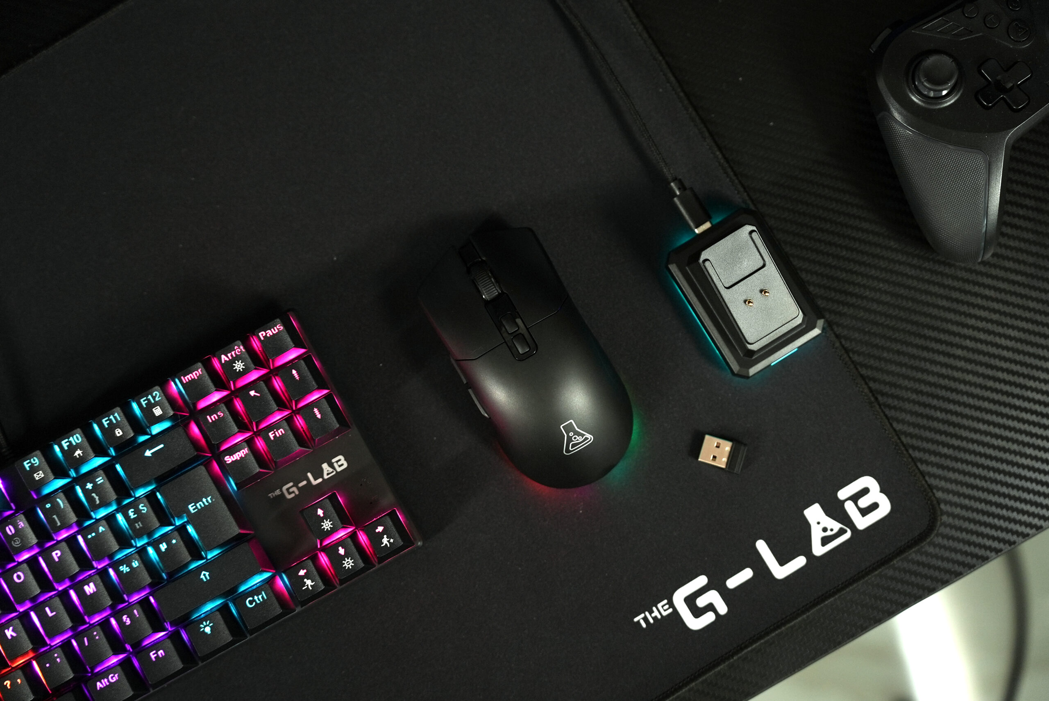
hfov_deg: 39.6
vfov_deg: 27.0
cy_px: 350
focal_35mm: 50
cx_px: 524
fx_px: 1458
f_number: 2.8
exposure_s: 1/125
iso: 1000
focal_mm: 50
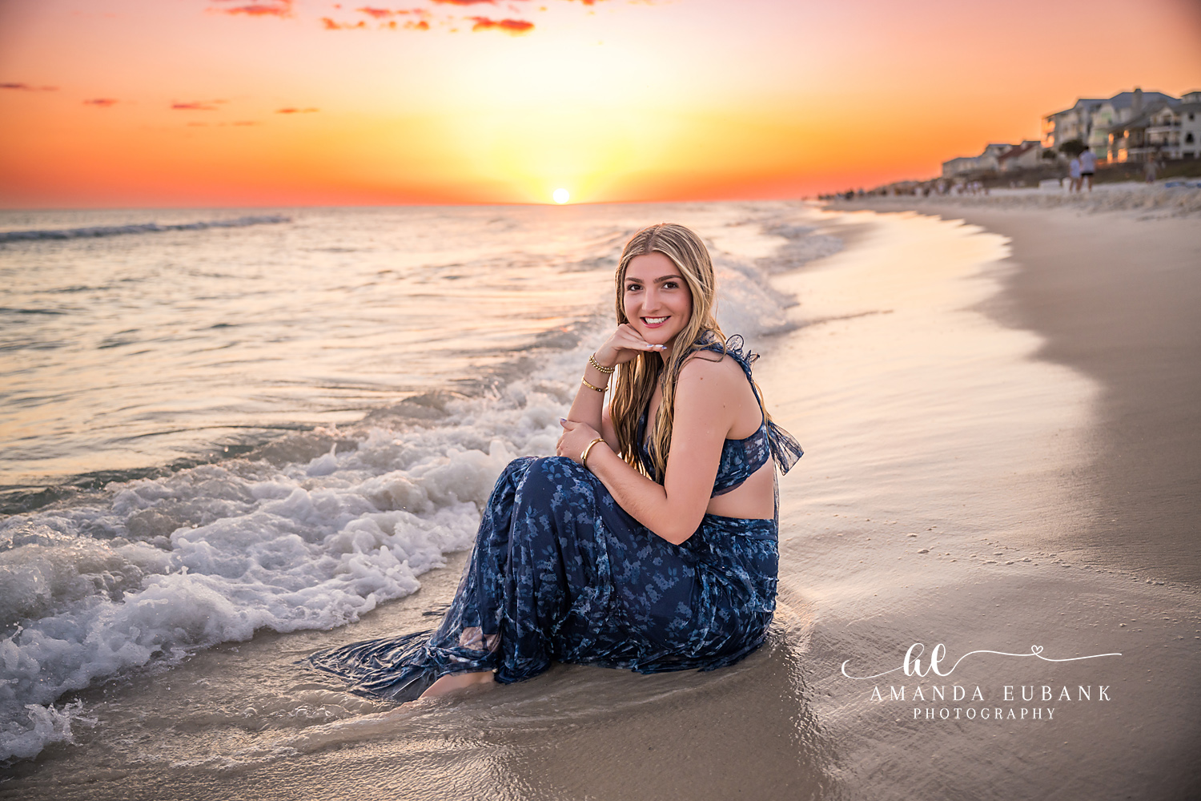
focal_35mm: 33
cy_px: 400
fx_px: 1101
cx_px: 600
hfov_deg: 57.2
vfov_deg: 40.0
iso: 500
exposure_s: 1/800
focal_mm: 33
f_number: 2.8
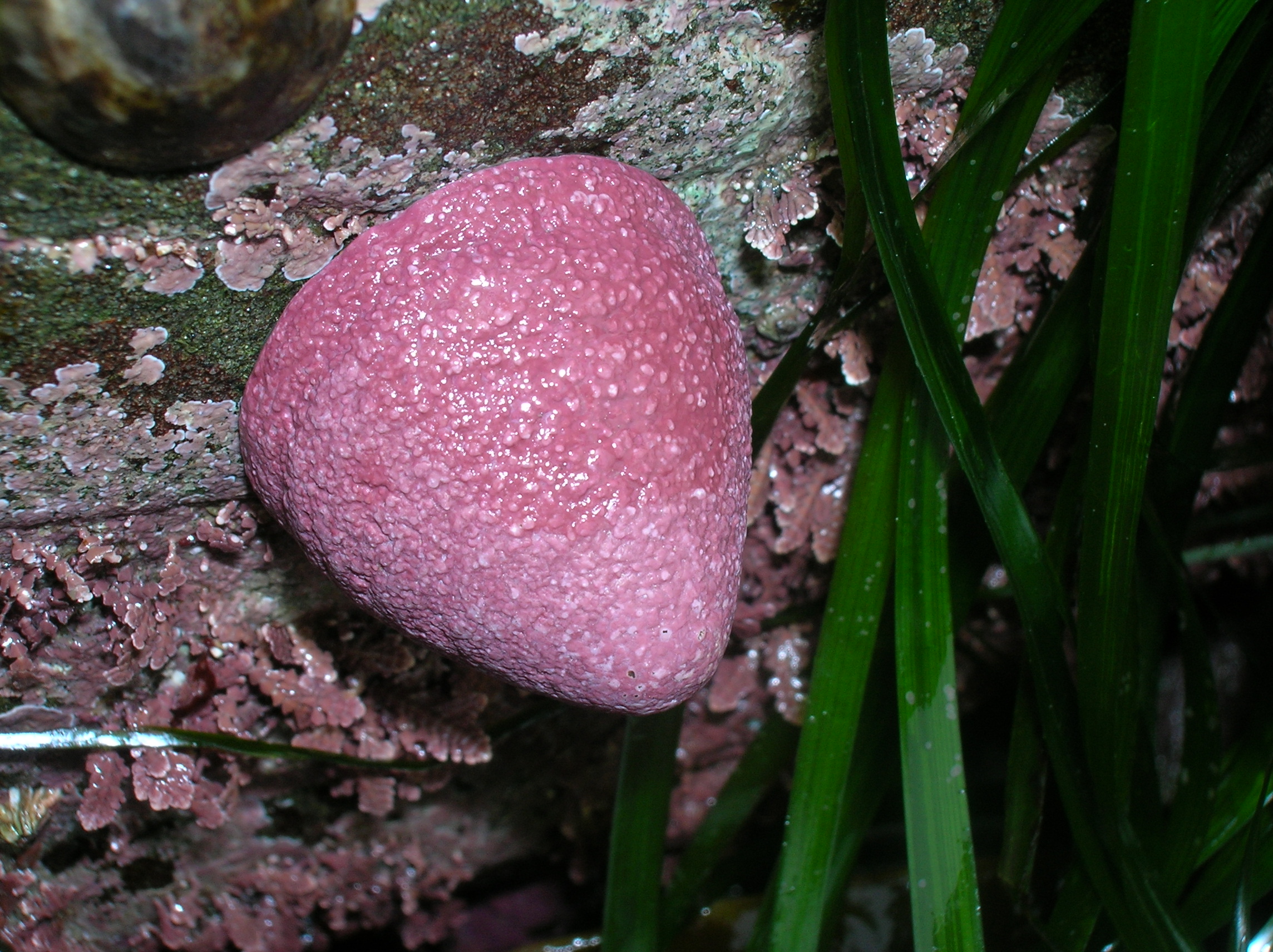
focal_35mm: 54
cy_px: 476
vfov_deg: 27.0
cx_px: 636
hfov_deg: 35.6
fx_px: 1984
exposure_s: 1/60.1
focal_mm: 9
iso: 50
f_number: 5.7
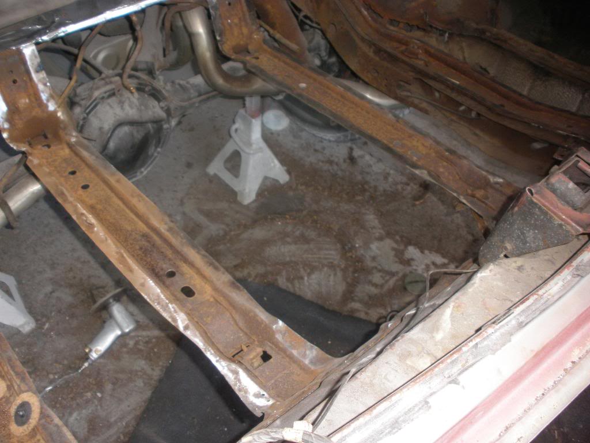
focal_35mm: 36
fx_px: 614
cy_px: 222
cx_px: 295
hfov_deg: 51.4
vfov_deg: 39.7
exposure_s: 1/30
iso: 160
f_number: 3.5
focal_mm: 6.3
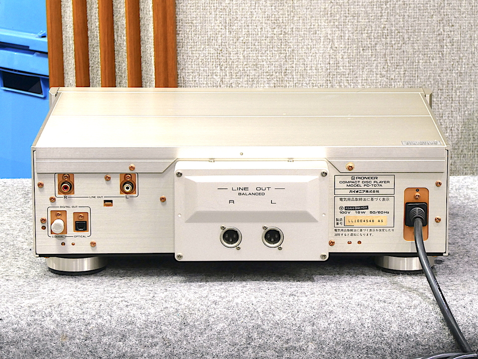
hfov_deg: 14.6
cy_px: 180
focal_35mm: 135
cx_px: 239
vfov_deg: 11.0
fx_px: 1864
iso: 200
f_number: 5.3
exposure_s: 1/4
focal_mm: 24.2
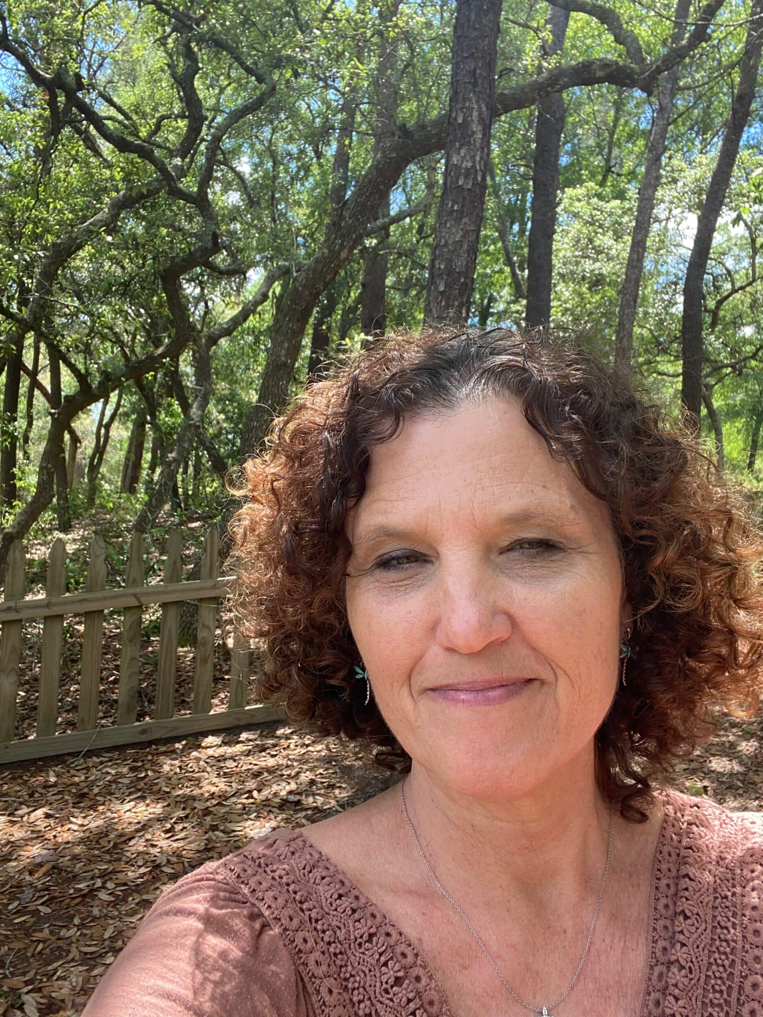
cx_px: 373
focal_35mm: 31
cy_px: 525
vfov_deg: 58.3
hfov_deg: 45.4
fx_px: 911
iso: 32
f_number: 2.2
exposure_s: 1/122
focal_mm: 2.71
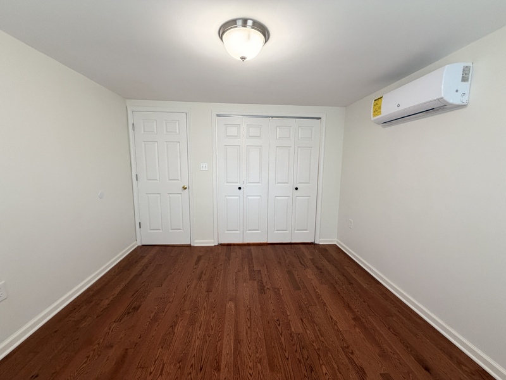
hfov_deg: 102.1
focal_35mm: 14
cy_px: 190
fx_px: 205
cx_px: 253
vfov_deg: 85.7
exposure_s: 1/120
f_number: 2.2
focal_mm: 2.22
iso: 250
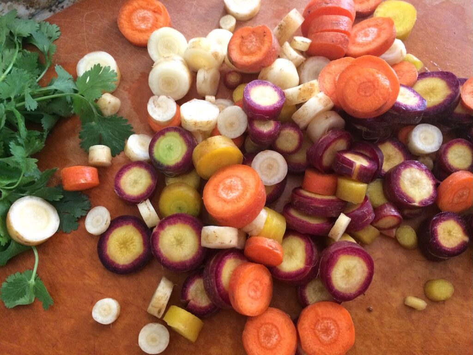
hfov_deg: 61.7
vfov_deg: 48.2
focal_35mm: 29
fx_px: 396
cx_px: 236
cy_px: 178
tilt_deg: -75.0
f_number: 2.2
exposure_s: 1/24
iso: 320
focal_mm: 4.15
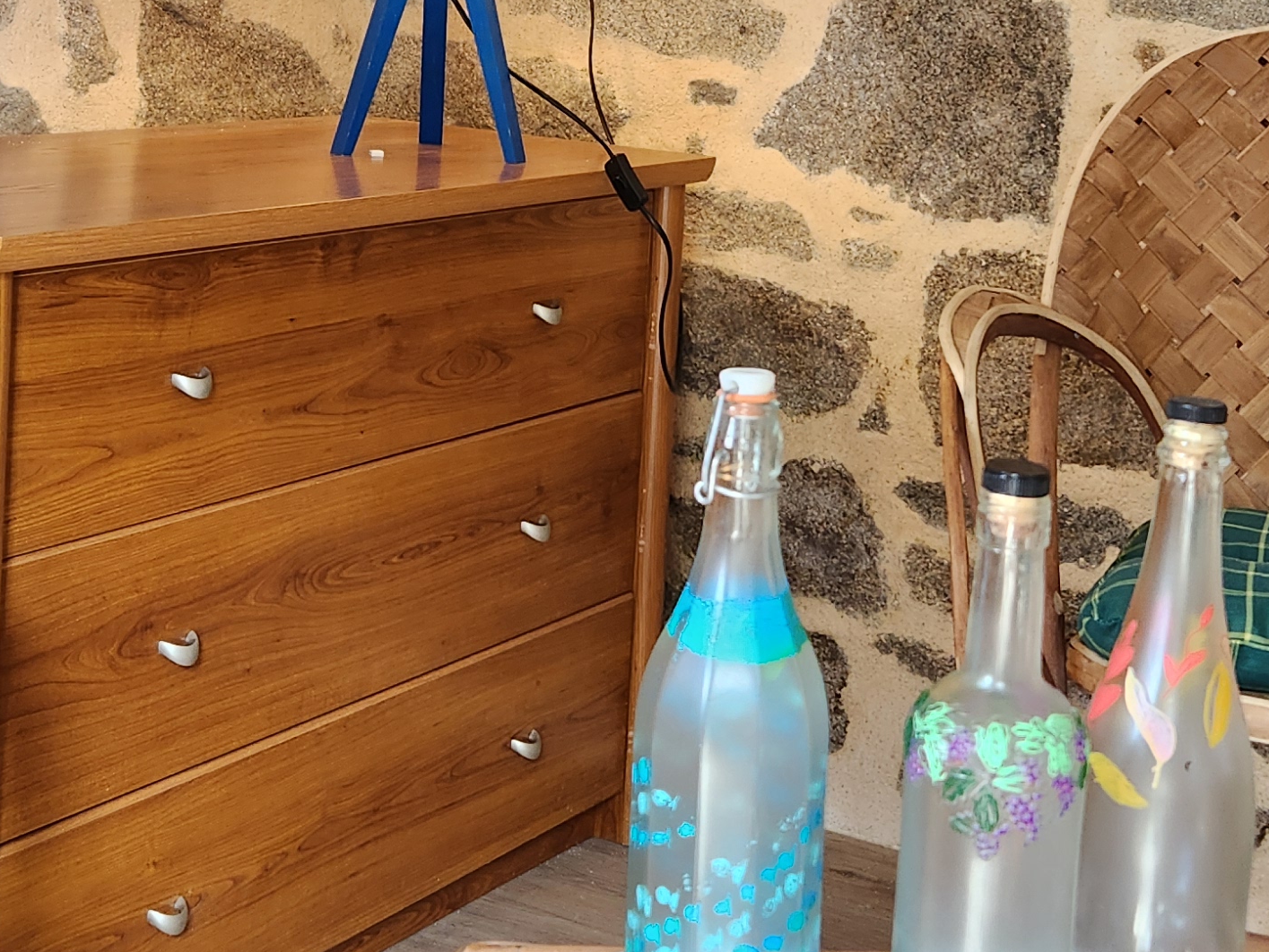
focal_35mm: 65
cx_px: 606
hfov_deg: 29.8
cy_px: 106
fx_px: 2383
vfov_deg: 22.1
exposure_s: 1/120
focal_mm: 5.4
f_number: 1.8
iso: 160
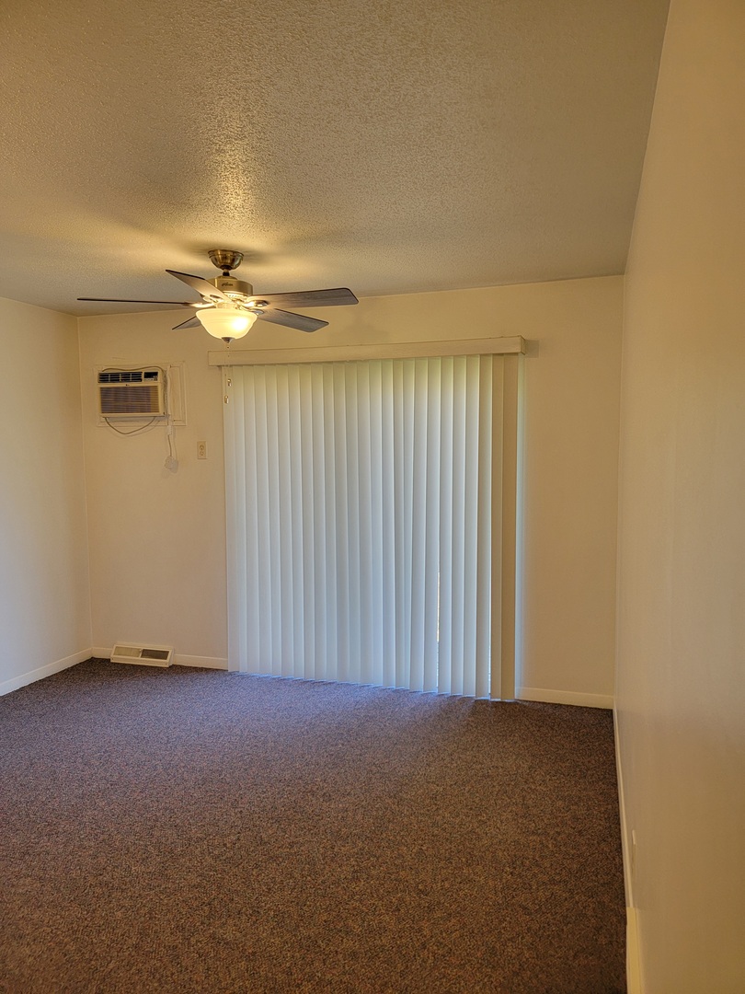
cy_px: 497
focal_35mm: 24
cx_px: 372
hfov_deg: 56.8
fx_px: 689
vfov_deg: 71.6
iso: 200
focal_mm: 6.7
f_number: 1.8
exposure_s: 1/120
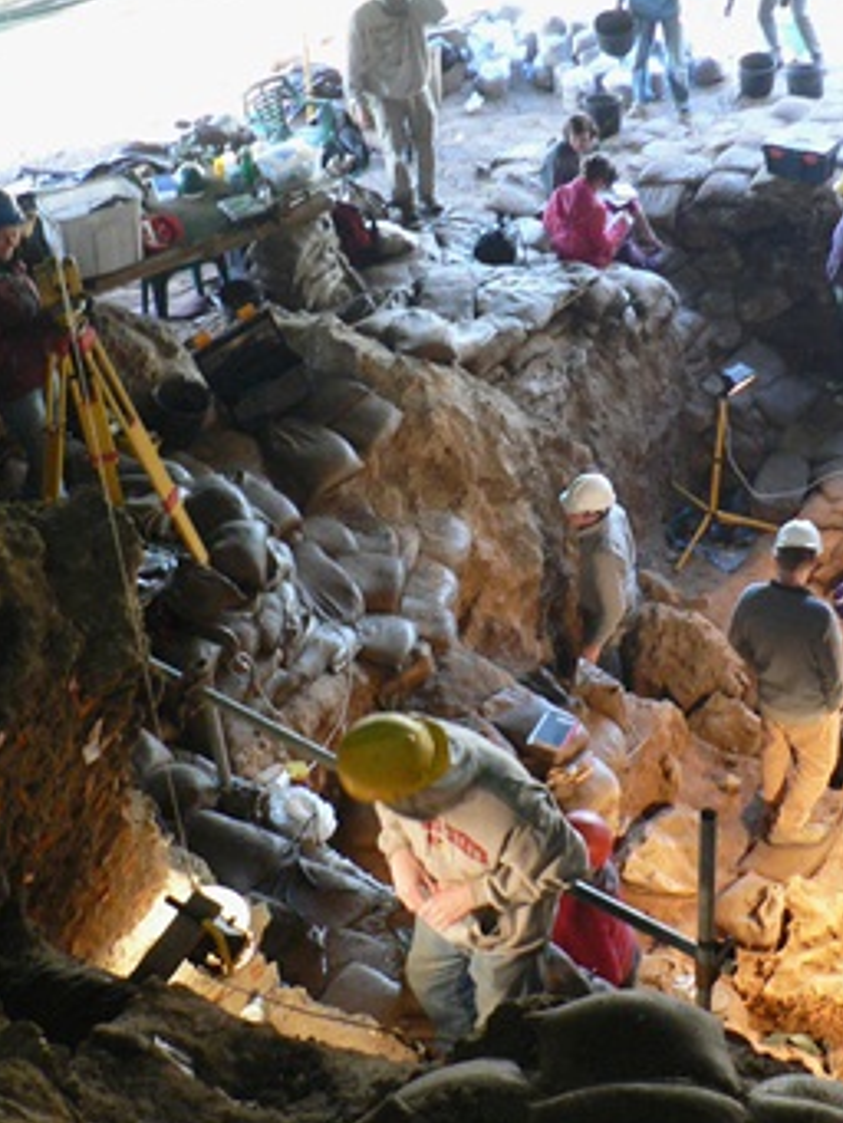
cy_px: 560
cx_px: 507
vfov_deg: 35.5
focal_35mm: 54
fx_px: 1752
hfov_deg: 27.0
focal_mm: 6
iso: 200
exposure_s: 1/30
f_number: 2.8
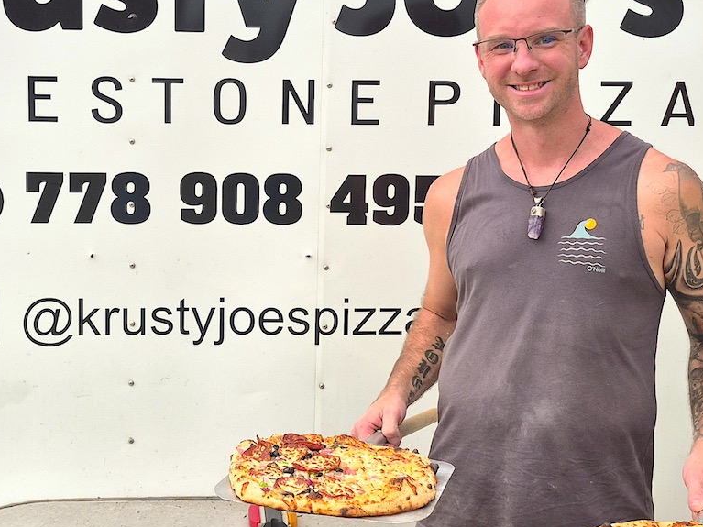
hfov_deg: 35.4
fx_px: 1096
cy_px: 226
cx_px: 271
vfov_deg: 27.0
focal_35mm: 54
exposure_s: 1/154
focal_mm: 5.4
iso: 25
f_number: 1.8
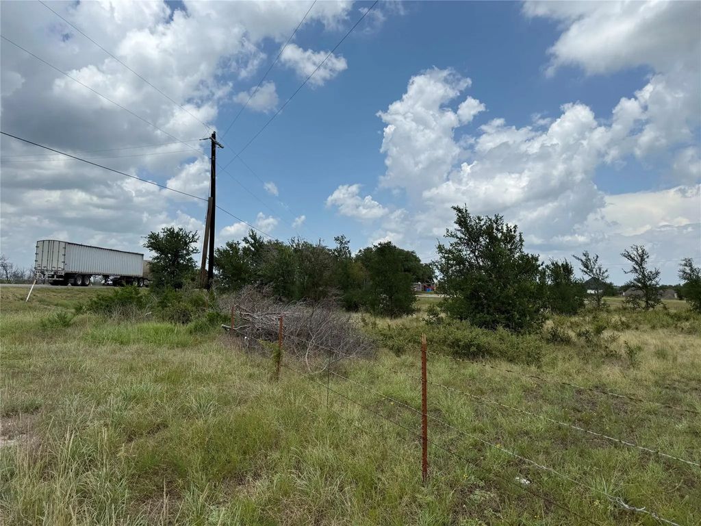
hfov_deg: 71.6
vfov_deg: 56.8
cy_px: 263
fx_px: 486
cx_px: 350
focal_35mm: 24
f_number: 1.78
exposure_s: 1/7353
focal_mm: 6.76
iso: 80
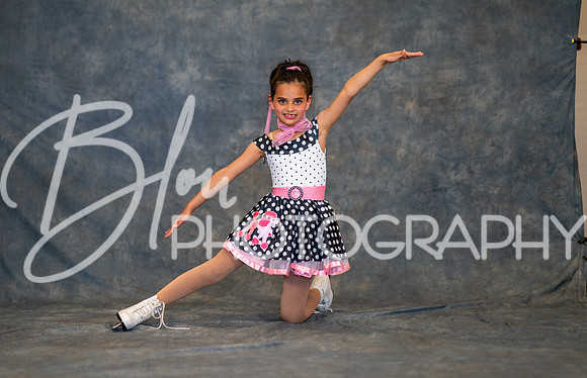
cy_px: 158
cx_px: 256
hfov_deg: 21.3
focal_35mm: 97
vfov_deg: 13.8
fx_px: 1563
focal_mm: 85
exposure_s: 1/200
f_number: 1.4
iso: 250
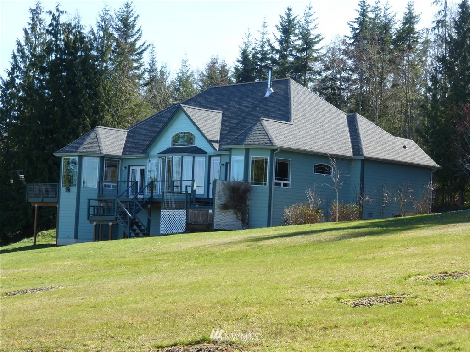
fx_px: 1073
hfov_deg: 24.7
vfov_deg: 18.7
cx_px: 235
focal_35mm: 79
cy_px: 176
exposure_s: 1/200
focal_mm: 13.3
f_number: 5
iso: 100
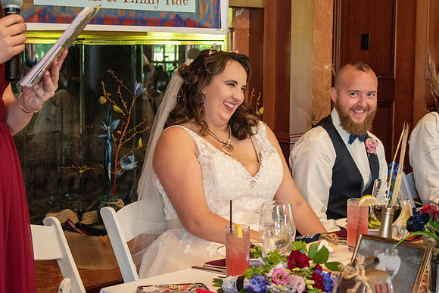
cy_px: 146
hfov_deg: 24.6
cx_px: 220
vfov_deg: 16.6
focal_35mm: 82
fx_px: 1006
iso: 3200
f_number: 5.6
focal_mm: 55
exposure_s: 1/60
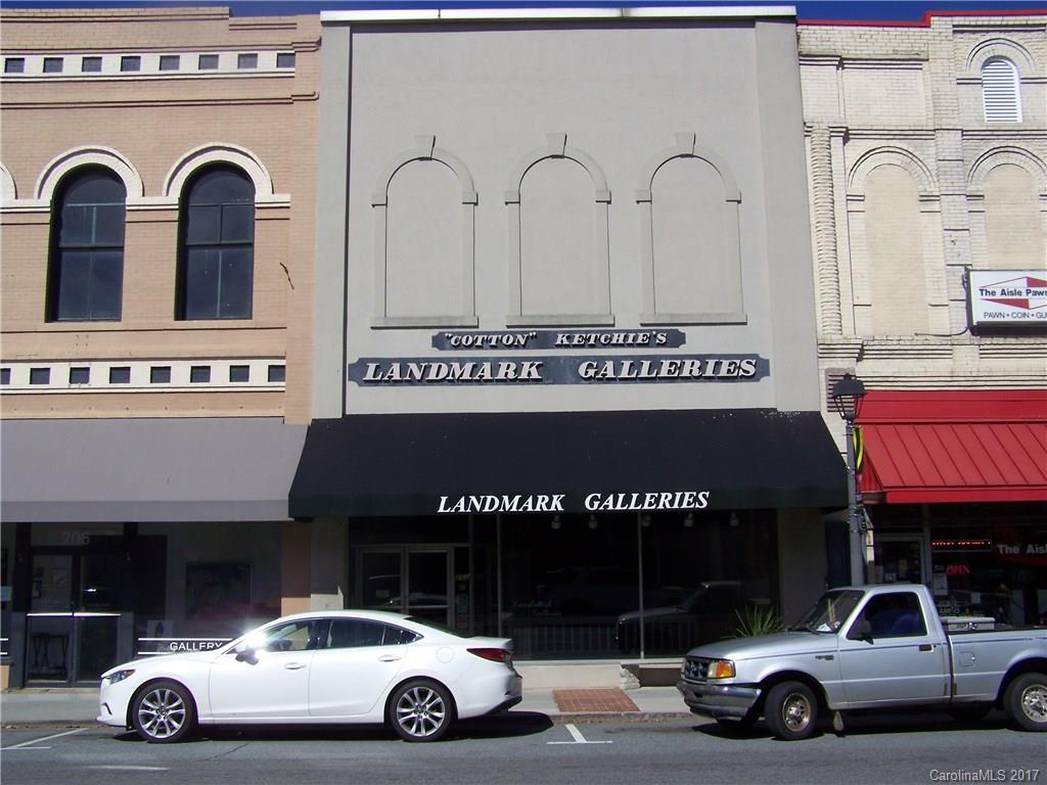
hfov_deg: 49.0
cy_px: 392
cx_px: 524
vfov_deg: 37.7
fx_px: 1149
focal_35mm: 38
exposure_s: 1/1000
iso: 64
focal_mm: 6.3
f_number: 4
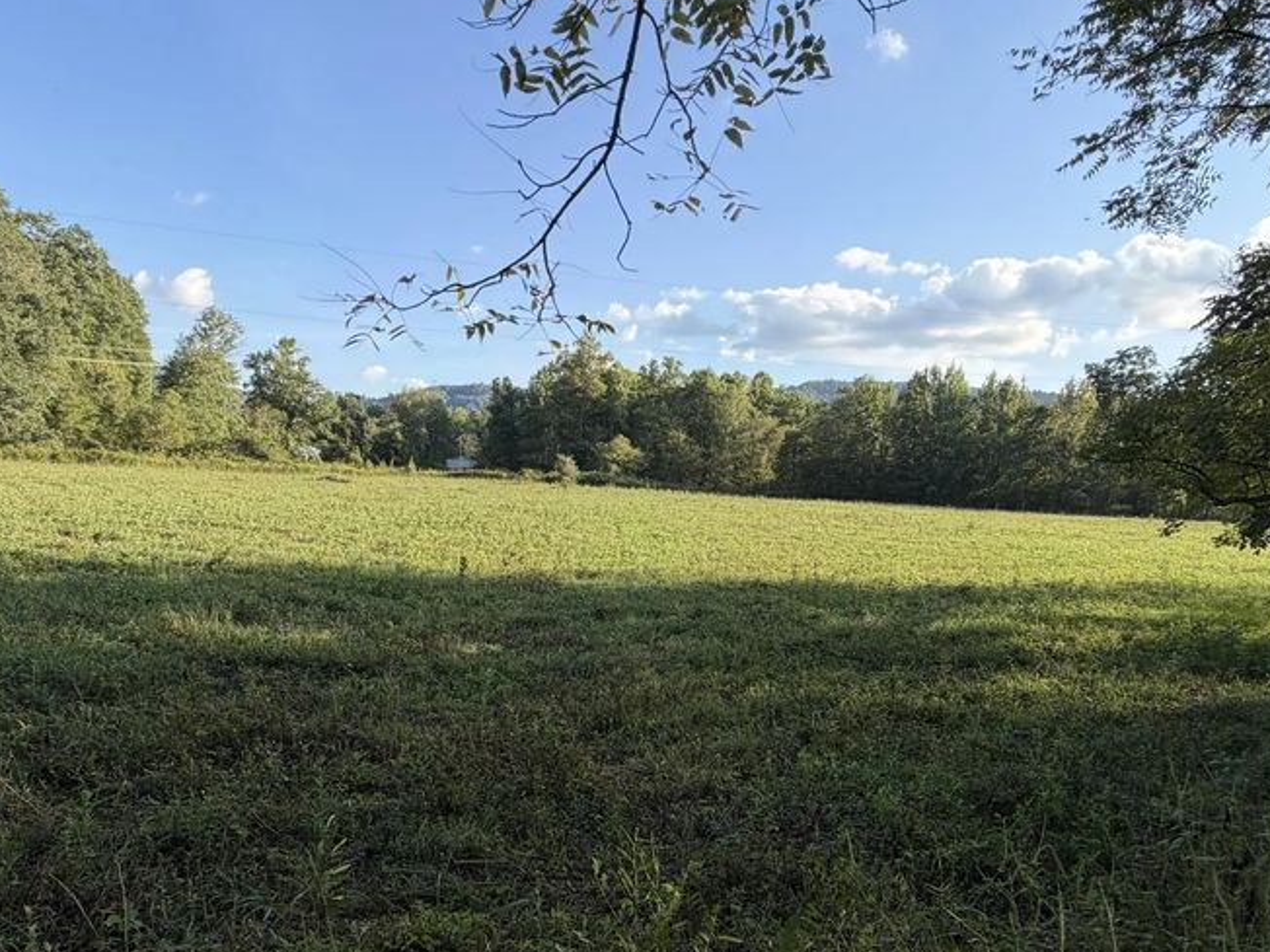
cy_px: 561
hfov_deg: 76.3
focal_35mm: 22
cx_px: 608
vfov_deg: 60.7
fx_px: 807
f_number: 2.2
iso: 40
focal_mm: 2.22
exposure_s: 1/607
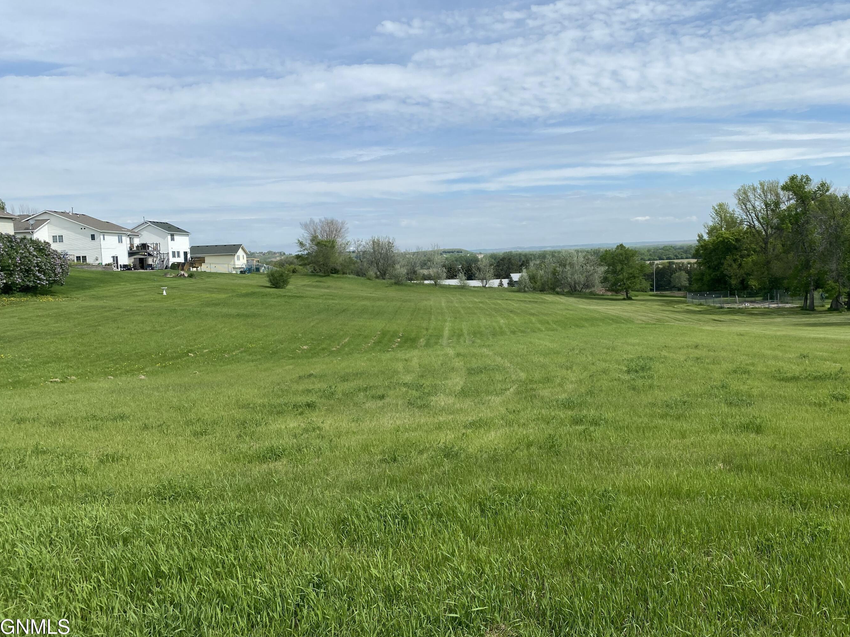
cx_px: 472
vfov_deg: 48.2
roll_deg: +1.0
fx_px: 712
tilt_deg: -3.4
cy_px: 304
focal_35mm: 29
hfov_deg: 61.5
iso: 32
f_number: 1.8
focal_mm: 4.25
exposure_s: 1/3731
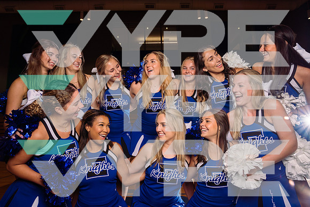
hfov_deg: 73.7
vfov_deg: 53.2
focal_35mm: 24
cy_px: 104
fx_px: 207
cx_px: 155
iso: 250
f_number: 8
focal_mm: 24
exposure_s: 1/250
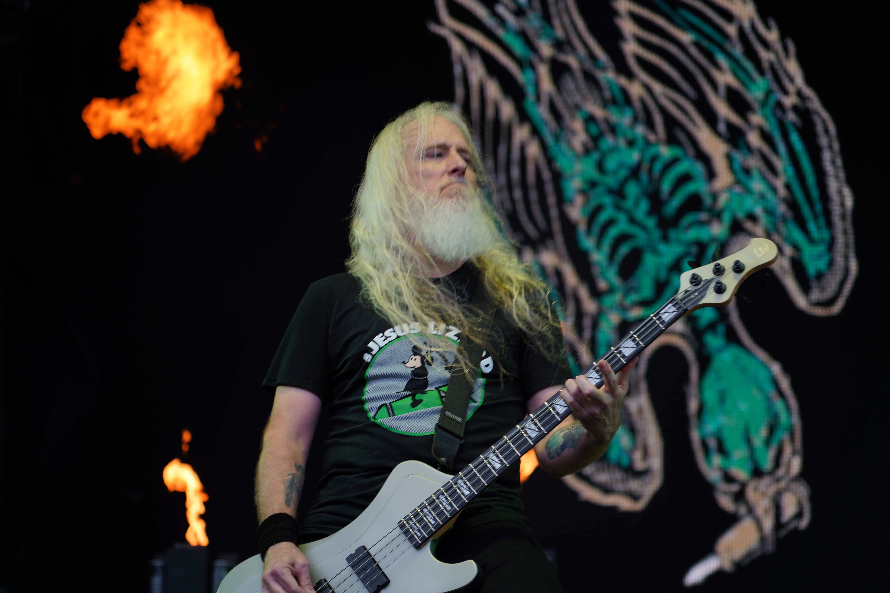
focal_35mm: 105
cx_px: 445
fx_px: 2596
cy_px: 296
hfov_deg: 19.5
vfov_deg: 13.0
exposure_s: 1/125
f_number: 4
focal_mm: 105
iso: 100
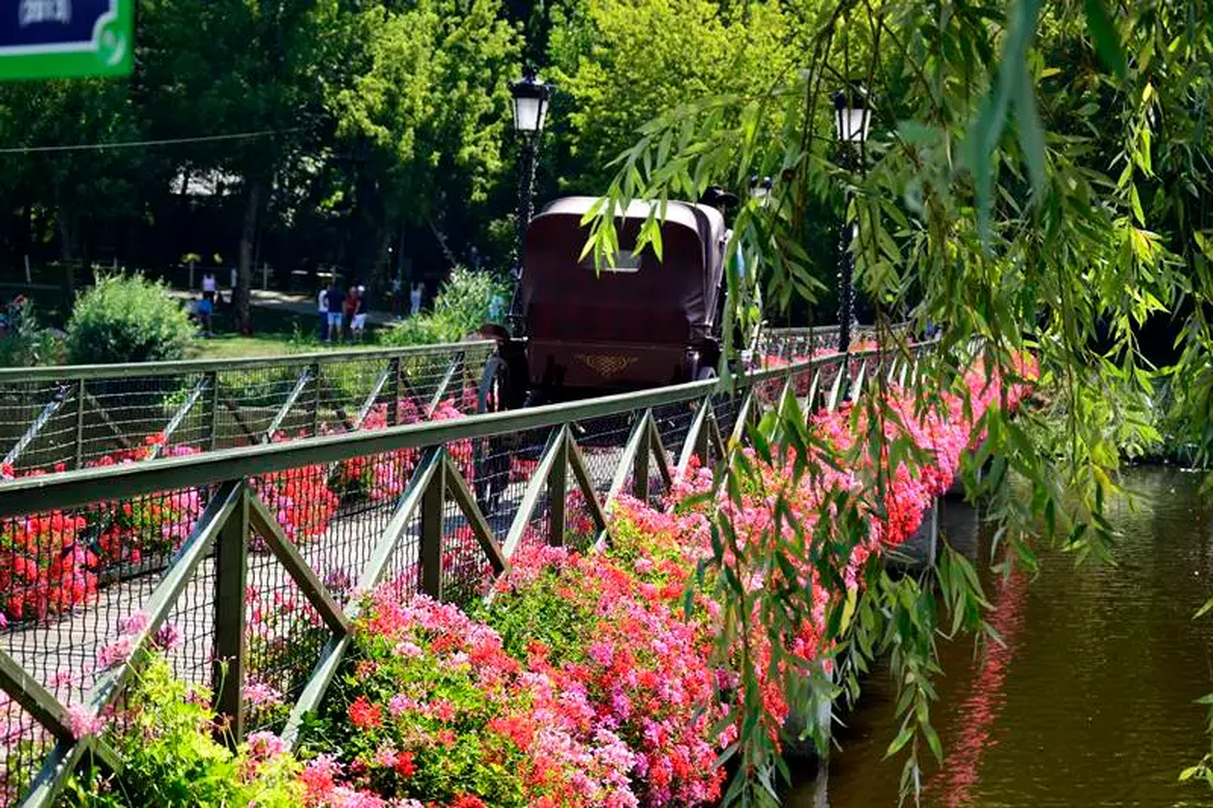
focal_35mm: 78
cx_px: 606
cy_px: 404
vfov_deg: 17.5
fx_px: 2627
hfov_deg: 26.0
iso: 200
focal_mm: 52
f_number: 6.3
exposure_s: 1/320
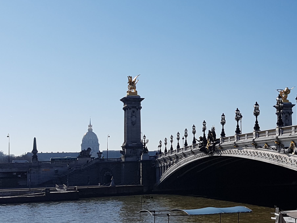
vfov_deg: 25.2
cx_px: 273
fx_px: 498
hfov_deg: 31.5
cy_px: 123
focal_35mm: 58
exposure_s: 1/5792
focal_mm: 4.2
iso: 50
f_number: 1.7
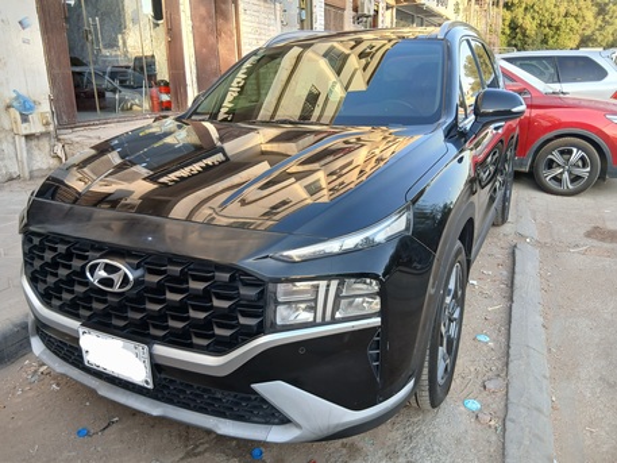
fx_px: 464
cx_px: 308
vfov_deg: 53.1
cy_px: 232
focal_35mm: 26
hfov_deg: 67.3
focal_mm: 3.98
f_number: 1.8
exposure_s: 1/50.3
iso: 25
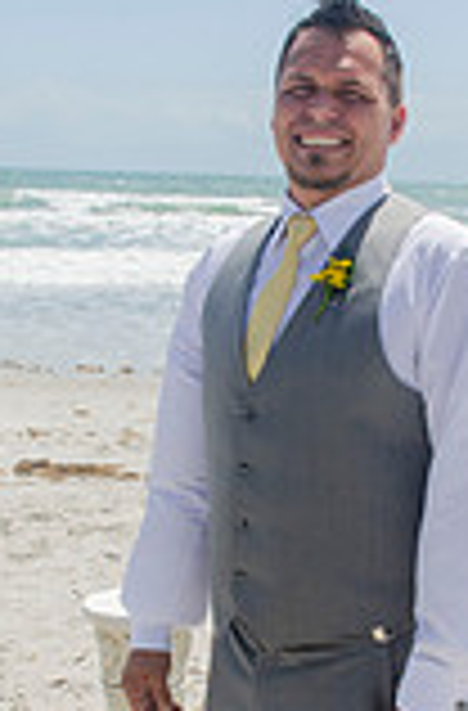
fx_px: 1515
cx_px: 306
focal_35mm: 77
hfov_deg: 17.5
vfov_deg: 26.2
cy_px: 500
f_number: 11
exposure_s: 1/250
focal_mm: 18
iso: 100
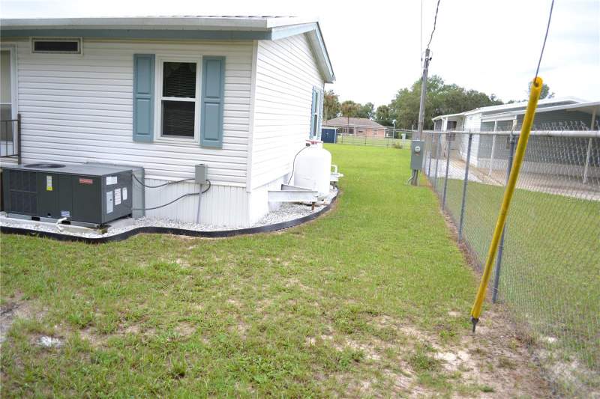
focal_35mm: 27
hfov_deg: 67.4
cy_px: 200
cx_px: 300
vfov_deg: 47.9
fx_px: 450
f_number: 5.6
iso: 400
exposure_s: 1/125
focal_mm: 18
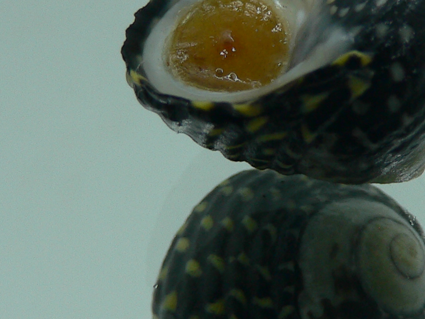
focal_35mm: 85
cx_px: 322
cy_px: 152
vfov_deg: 17.4
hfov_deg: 22.8
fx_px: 1044
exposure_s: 1/60
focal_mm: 4.6
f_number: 2.8
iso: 80
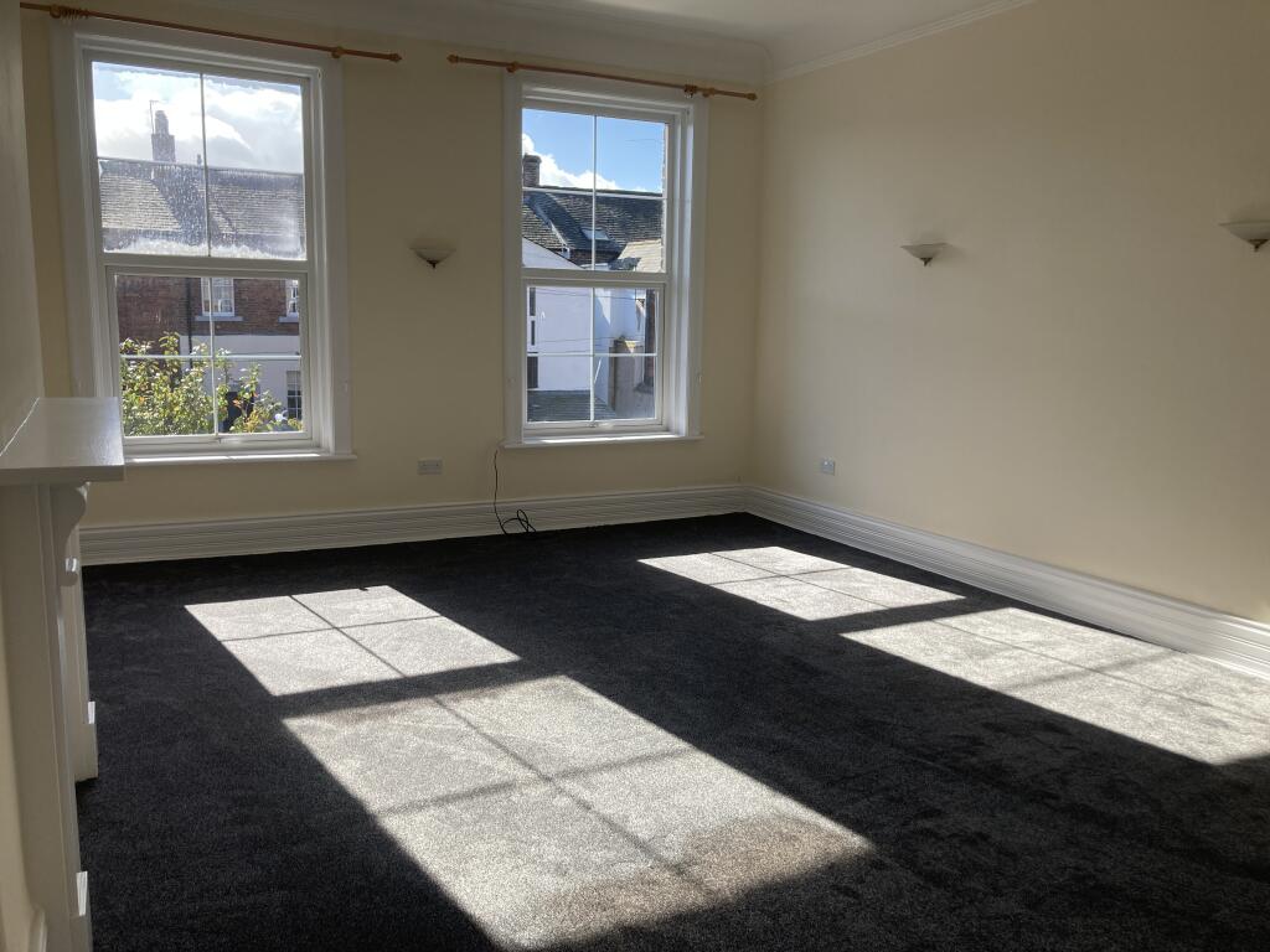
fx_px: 1027
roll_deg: -0.9
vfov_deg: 49.7
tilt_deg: -10.1
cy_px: 476
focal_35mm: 28
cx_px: 635
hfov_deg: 63.4
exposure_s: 1/432
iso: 20
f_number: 1.8
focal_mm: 3.99
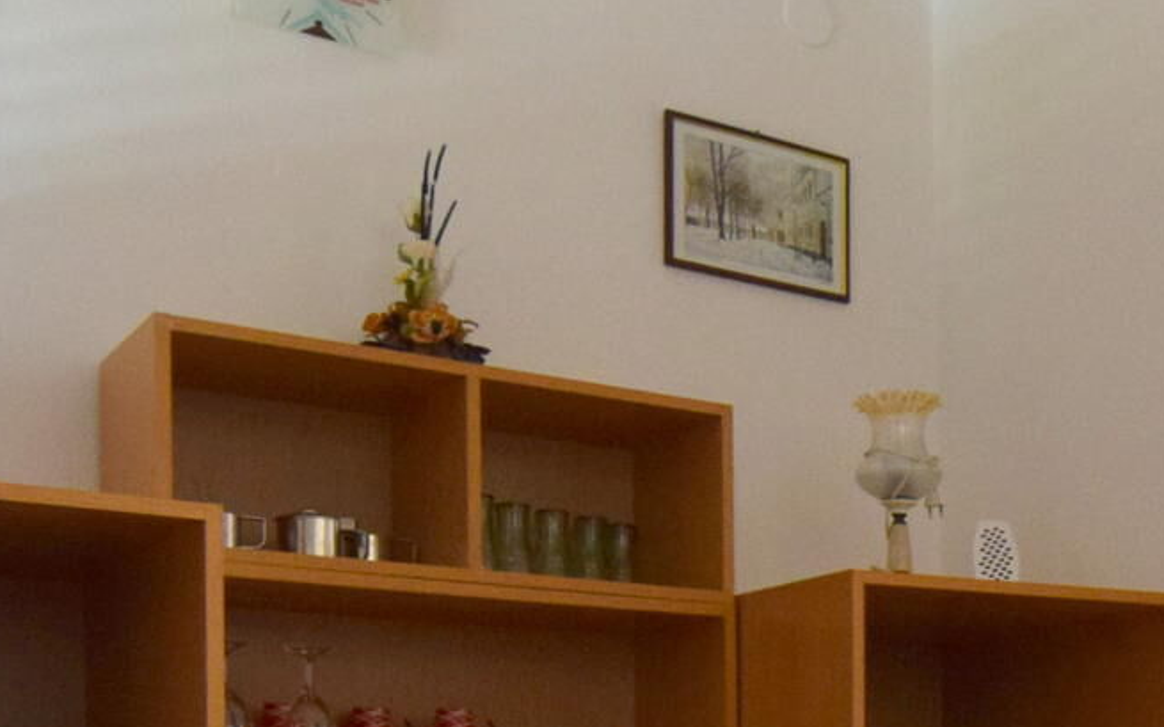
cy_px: 782
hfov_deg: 34.2
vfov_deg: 22.0
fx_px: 1776
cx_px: 1061
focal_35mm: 56
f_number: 3.5
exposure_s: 1/80
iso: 800
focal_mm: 10
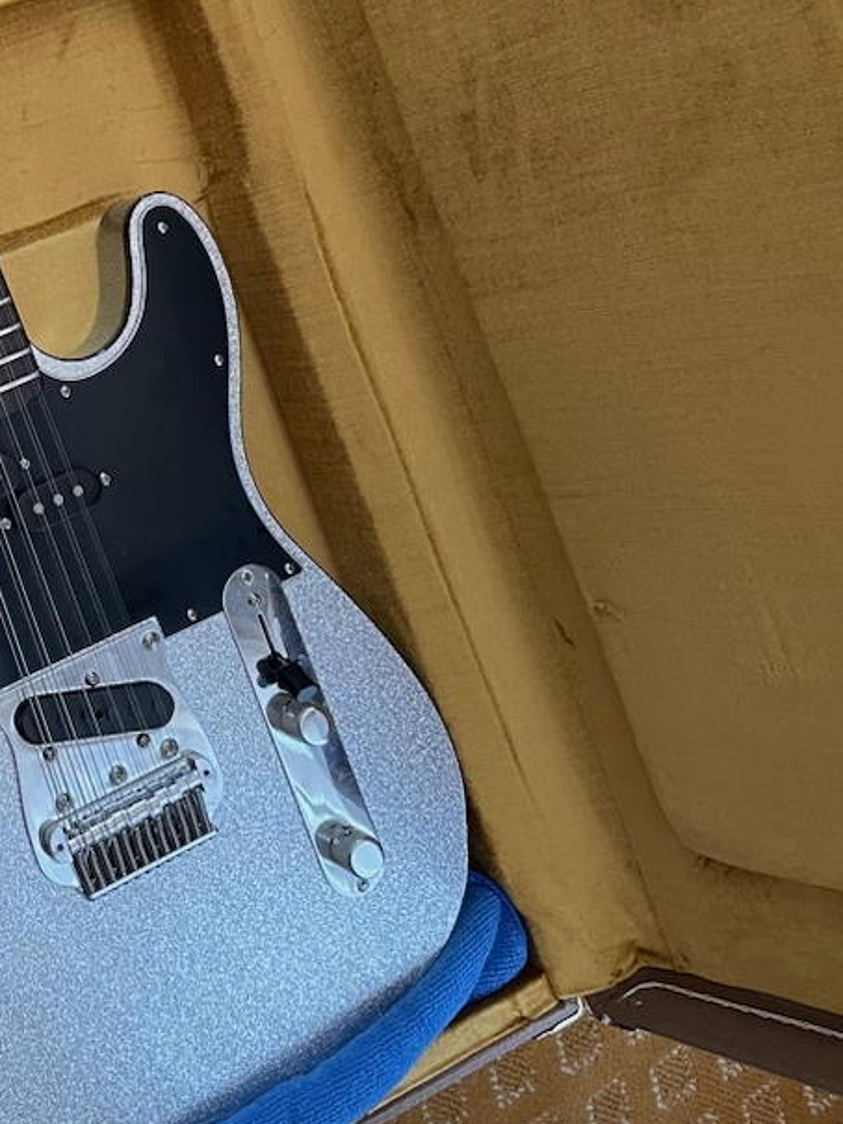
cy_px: 110
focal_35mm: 55
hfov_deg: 25.4
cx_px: 15
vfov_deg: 33.1
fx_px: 1785
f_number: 1.6
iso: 200
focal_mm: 4.2
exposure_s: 1/60
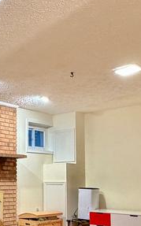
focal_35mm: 53
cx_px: -12
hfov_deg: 23.0
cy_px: 164
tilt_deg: +2.7
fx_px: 326
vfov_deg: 37.5
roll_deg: -0.4
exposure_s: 1/60
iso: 500
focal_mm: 2.22
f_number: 2.2
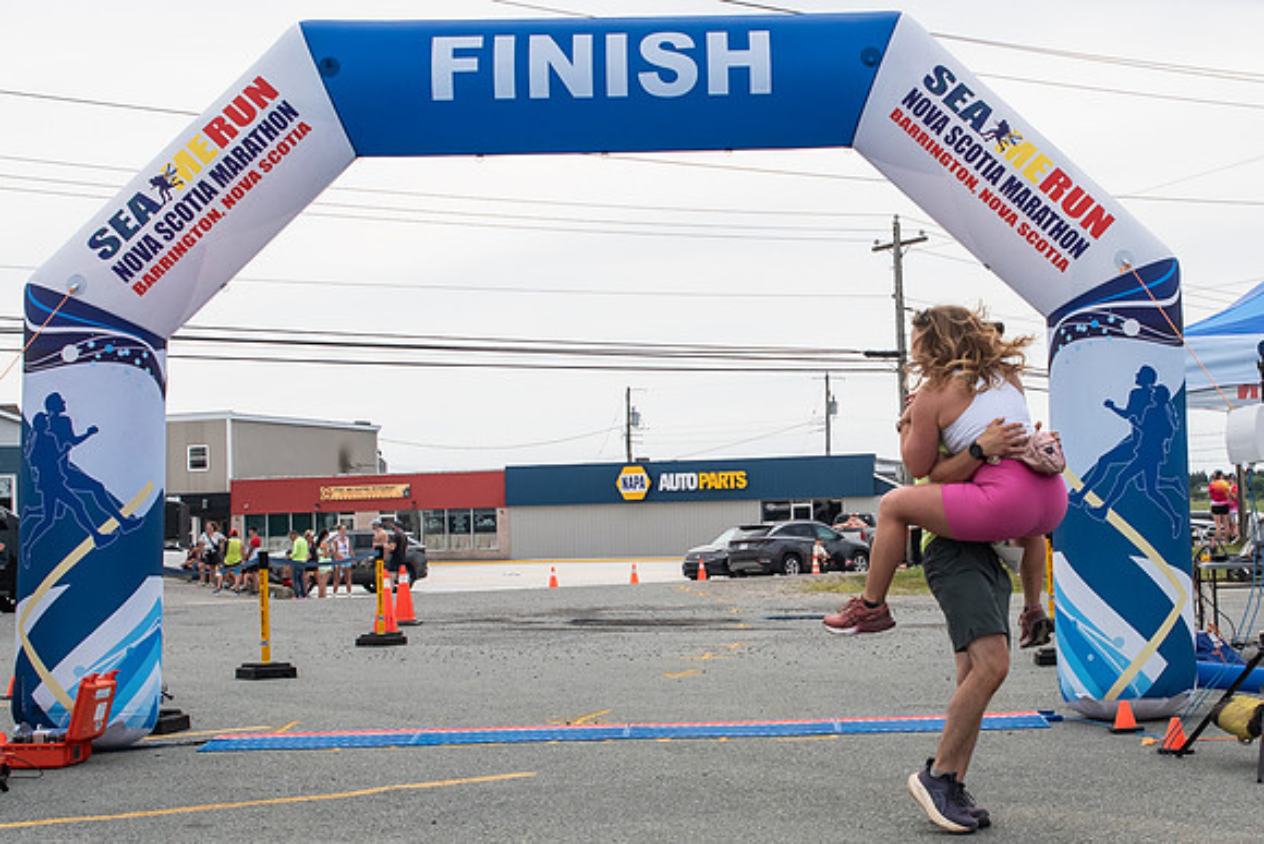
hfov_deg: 33.0
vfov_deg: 22.5
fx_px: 2121
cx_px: 802
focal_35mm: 60
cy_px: 454
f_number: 4
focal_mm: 31
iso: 800
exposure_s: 1/4000
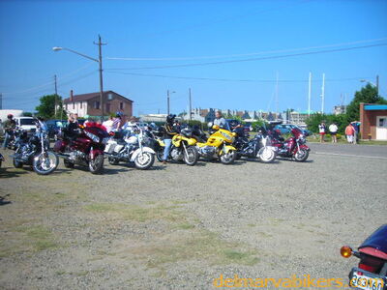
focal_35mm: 38
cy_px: 145
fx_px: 425
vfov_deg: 37.7
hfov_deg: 49.0
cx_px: 194
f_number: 6.4
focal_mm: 6.3
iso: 50
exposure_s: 1/152
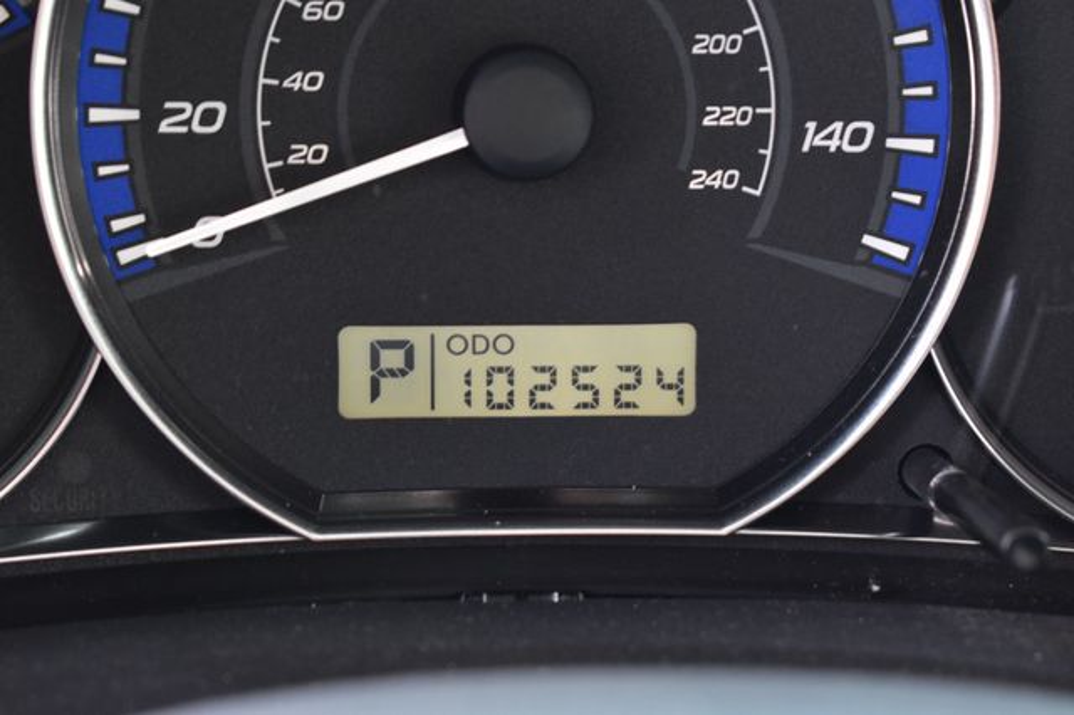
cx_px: 537
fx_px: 2460
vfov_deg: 16.5
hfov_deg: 24.6
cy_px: 358
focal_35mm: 82
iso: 1400
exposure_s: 1/15
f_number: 6.3
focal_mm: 55
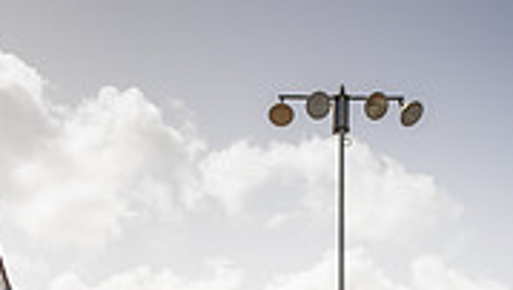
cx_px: 183
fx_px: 1184
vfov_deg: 11.9
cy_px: 635
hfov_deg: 24.4
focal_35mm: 87
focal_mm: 33
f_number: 8
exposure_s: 1/250
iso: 50
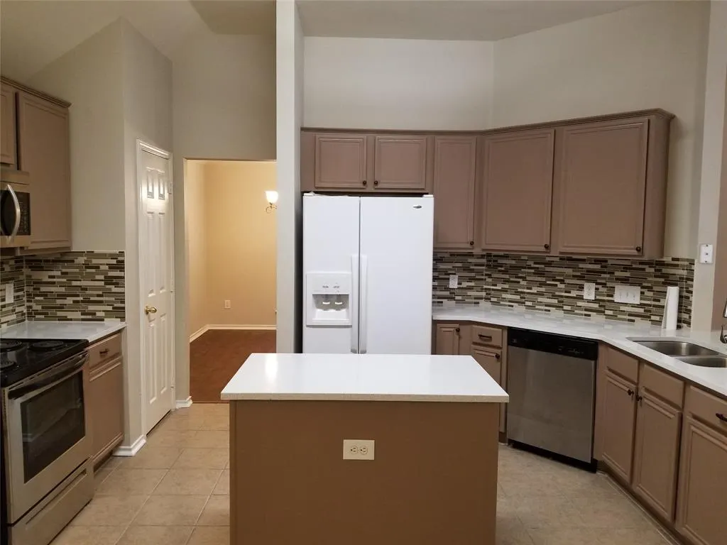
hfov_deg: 67.3
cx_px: 364
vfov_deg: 53.1
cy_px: 272
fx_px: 546
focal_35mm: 26
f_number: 1.7
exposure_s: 1/60
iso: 200
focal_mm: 4.25
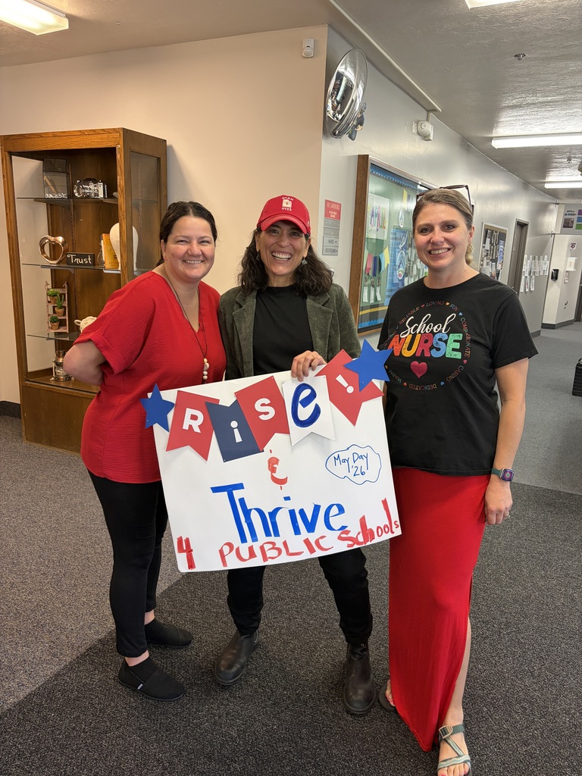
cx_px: 291
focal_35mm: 26
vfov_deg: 67.3
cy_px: 388
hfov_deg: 53.1
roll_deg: -2.2
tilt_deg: -12.6
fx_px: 583
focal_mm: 5.96
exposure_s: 1/60
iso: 125
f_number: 1.6
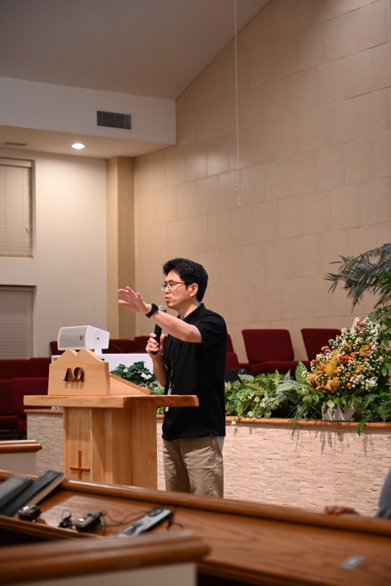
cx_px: 196
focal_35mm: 70
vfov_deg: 28.8
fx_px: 1141
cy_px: 293
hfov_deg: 19.4
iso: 3200
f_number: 4
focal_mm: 70
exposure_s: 1/125
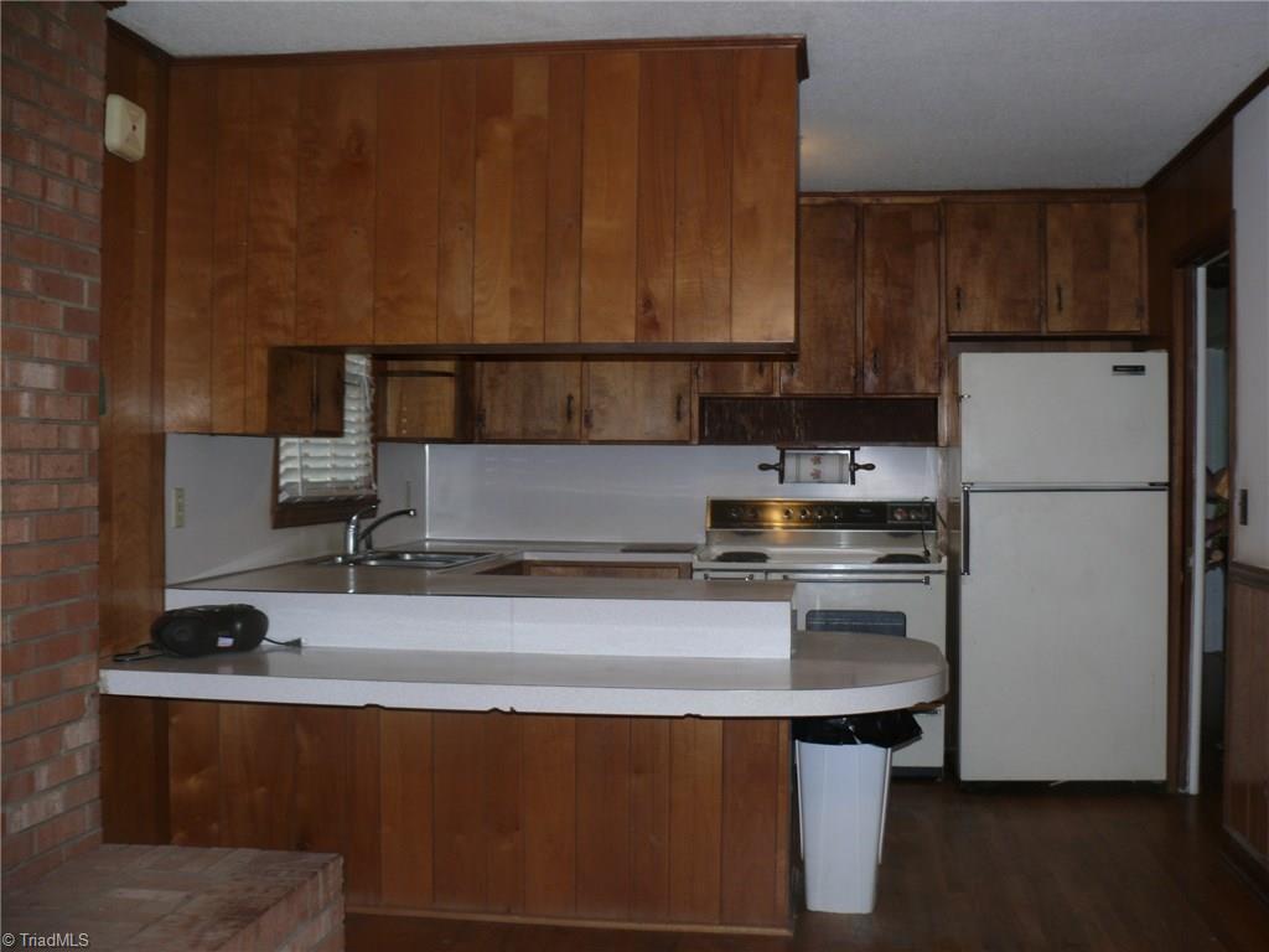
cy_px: 476
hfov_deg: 50.1
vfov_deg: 38.7
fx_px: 1356
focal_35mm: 37
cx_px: 634
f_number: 2.8
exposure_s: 1/30
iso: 100
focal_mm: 7.7
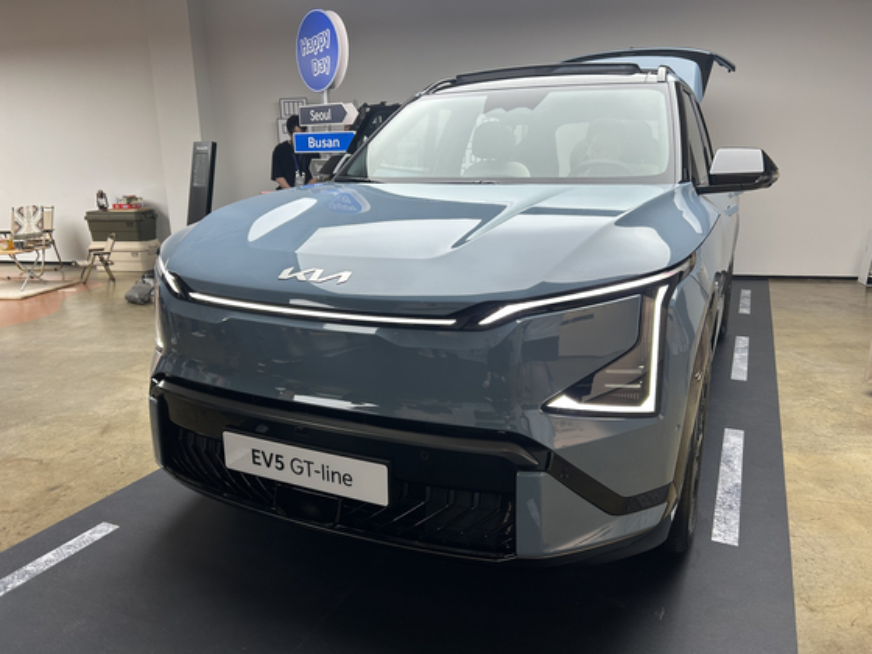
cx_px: 436
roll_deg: +0.8
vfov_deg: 53.1
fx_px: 655
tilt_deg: -13.5
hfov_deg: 67.3
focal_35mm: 26
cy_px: 327
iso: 50
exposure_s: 1/112
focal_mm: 5.7
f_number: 1.5
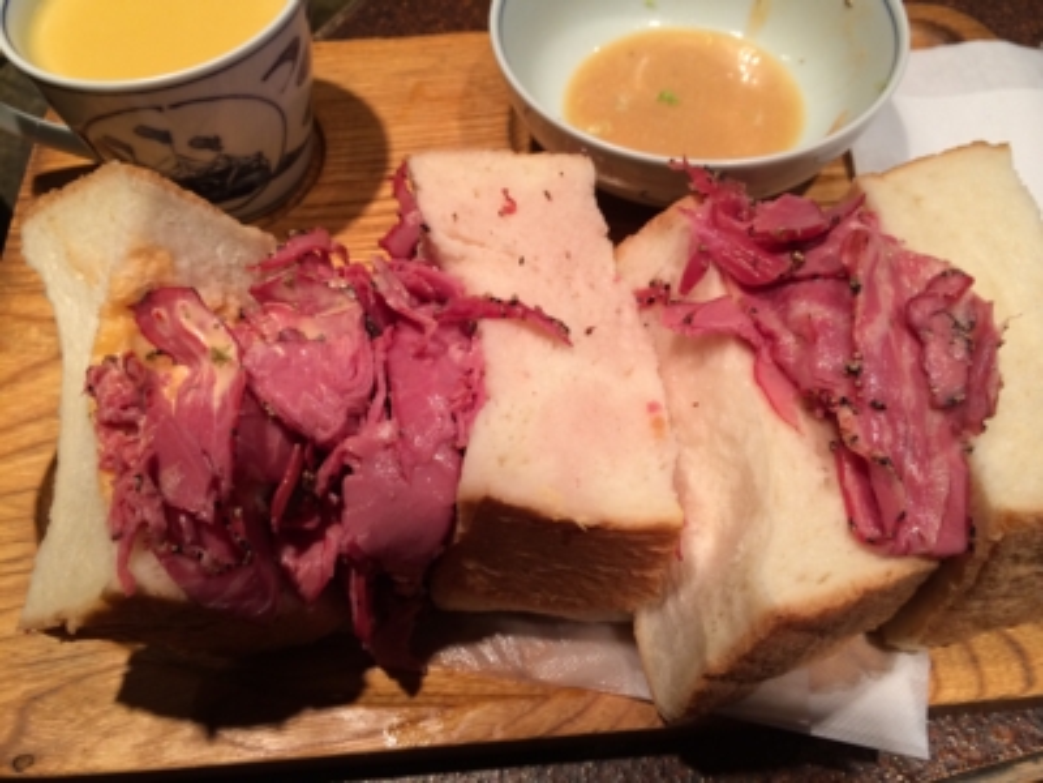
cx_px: 522
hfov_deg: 60.0
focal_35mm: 30
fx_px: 904
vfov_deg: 46.8
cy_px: 392
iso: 100
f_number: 2.2
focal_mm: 4.12
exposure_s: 1/30
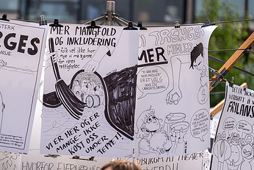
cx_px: 63
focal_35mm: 240
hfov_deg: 8.6
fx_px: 1694
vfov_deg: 5.7
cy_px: 116
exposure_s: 1/1250
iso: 100
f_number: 2.8
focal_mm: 143
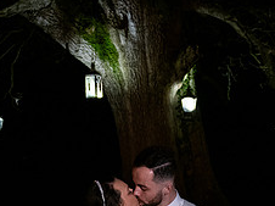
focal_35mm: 79
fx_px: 627
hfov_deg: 24.7
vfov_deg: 18.2
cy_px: 202
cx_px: 123
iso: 2000
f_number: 3.5
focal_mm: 32
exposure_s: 1/160
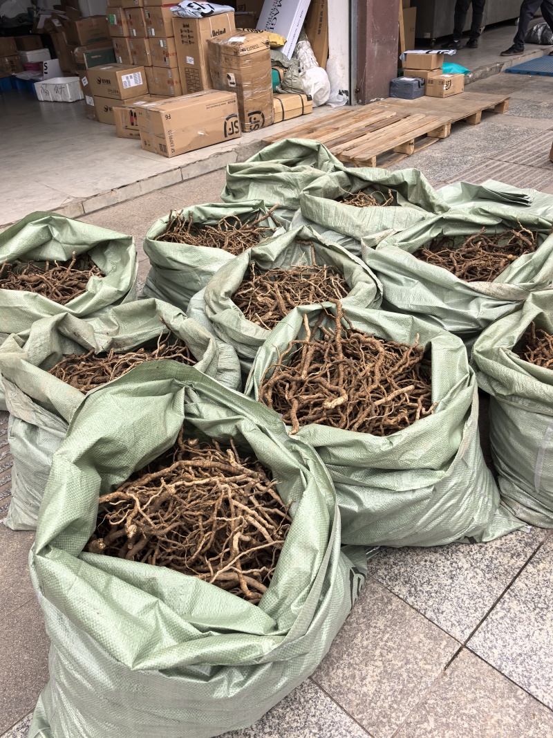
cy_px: 369
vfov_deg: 65.3
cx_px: 276
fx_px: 575
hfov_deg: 51.3
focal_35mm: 27
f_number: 2
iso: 640
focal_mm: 6.98
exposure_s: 1/2475
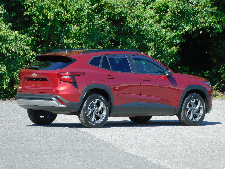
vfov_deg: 5.5
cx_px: 112
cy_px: 84
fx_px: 1755
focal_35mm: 270
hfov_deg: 7.3
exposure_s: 1/250
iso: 125
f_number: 5.5
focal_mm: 48.4
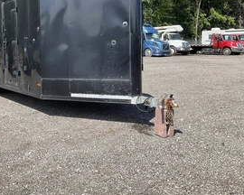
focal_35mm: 42
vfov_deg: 35.2
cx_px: 86
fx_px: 303
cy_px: 61
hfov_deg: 43.3
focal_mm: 3
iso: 25
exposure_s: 1/1121
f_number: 1.8
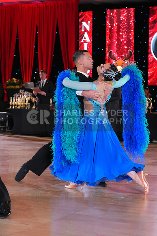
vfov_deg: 24.8
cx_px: 78
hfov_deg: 16.7
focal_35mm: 82
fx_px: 536
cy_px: 118
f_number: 5
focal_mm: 82
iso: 3200
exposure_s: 1/250
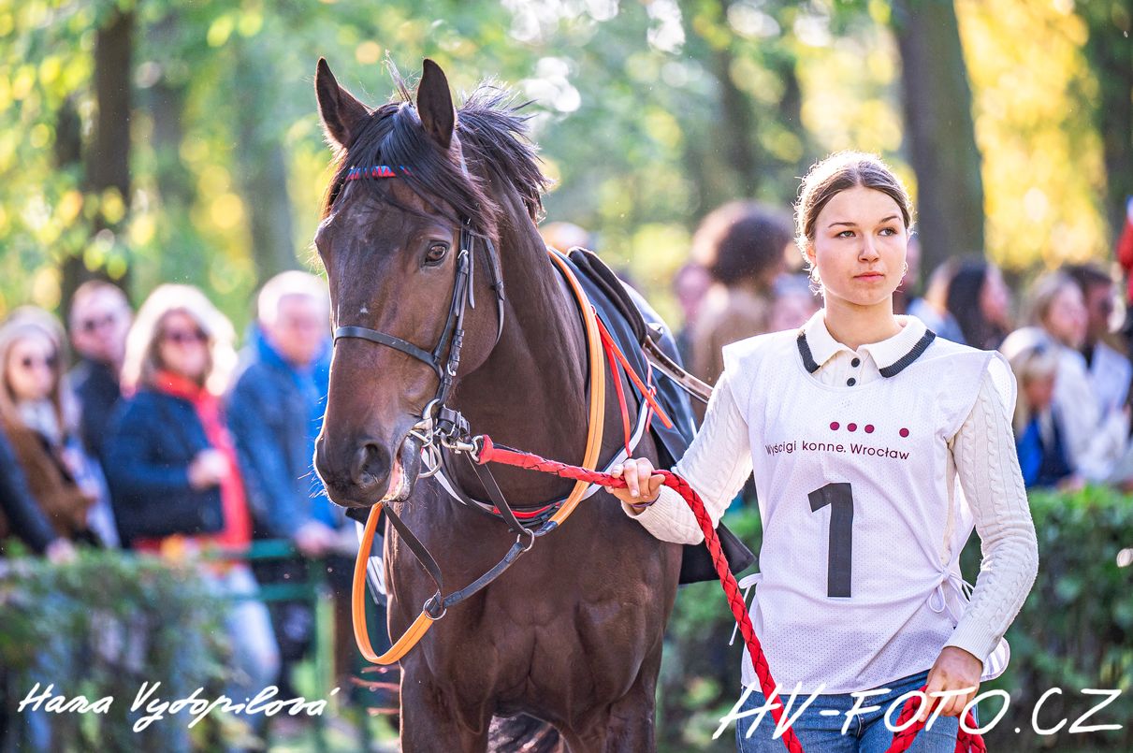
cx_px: 566
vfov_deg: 6.9
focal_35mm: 200
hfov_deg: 10.3
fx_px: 6288
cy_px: 376
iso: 640
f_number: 2.8
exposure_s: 1/800
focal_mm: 200
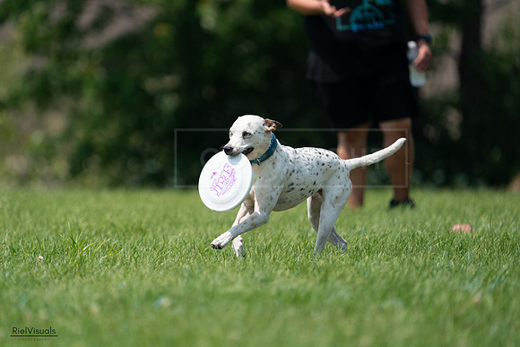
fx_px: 8668
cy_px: 174
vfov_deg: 2.3
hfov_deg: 3.4
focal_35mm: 600
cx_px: 260
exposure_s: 1/4000
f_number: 6.3
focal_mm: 600
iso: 1000
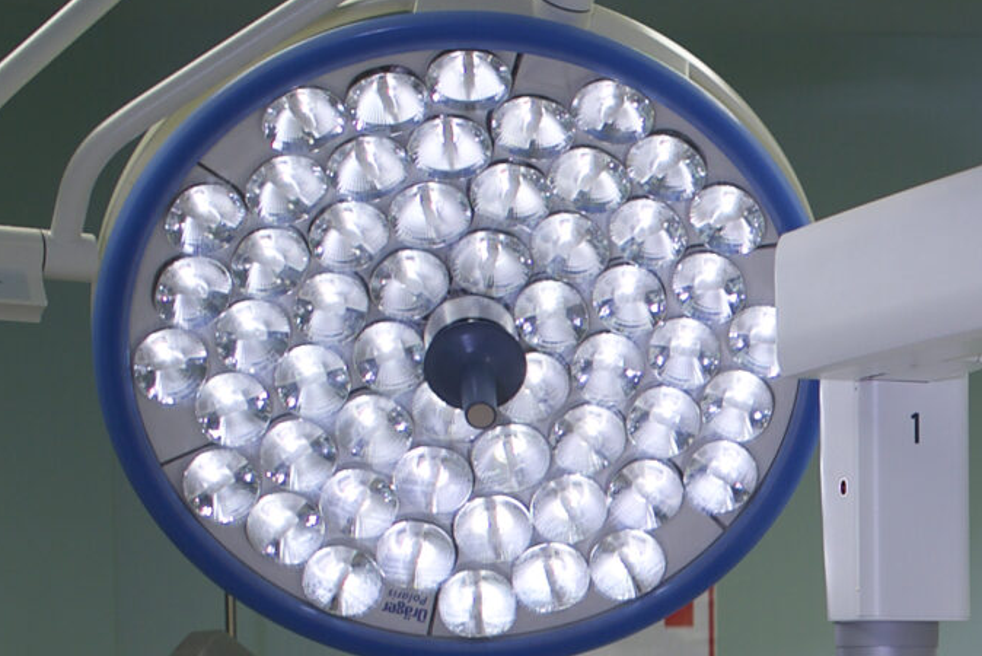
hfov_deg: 14.3
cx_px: 1520
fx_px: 3629
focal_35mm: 133
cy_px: 899
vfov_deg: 10.1
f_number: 3.2
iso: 320
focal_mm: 35
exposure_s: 1/200
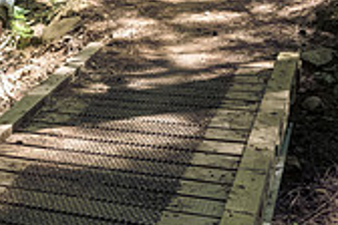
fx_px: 807
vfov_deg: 15.7
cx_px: -229
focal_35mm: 86
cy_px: 19
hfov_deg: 19.2
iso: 3200
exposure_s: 1/1000
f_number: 2.8
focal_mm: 12
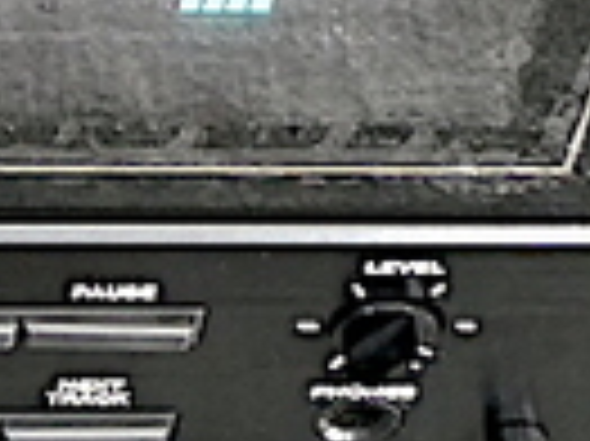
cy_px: -724
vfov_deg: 4.5
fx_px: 5483
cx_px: -1018
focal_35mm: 322
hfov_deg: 5.8
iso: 200
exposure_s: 1/10
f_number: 3.9
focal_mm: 7.8
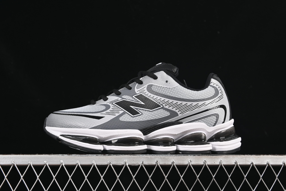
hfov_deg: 27.0
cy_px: 96
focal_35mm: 75
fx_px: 596
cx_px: 143
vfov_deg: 18.2
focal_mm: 50
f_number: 7.1
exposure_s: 1/60
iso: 160
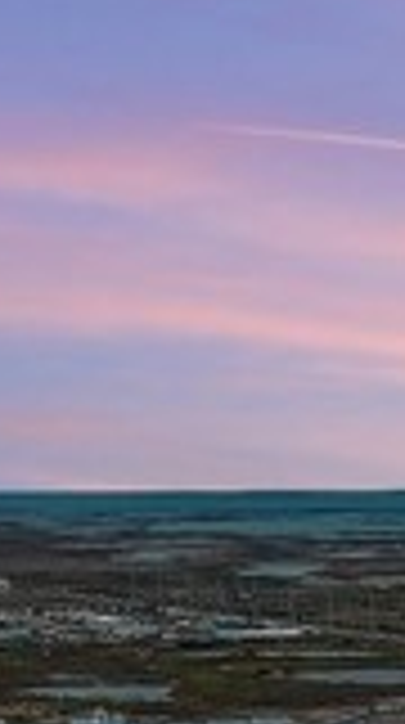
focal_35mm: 205
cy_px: 1455
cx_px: 1148
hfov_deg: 5.6
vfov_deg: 9.8
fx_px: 3932
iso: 100
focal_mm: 10.57
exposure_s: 1/800
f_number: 2.8
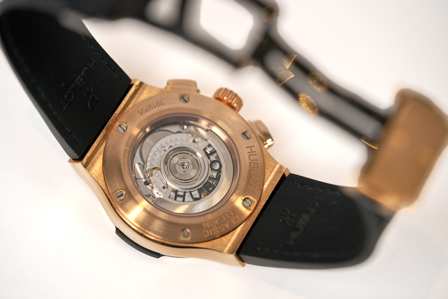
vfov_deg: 15.2
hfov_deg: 22.6
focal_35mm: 90
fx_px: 1120
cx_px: 224
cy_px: 150
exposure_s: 1/250
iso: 200
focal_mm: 90
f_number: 3.5
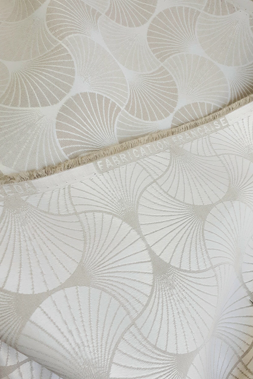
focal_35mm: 29
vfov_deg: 63.6
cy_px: 194
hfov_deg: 44.9
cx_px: 109
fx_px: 306
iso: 50
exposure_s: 1/100
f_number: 1.9
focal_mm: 3.6
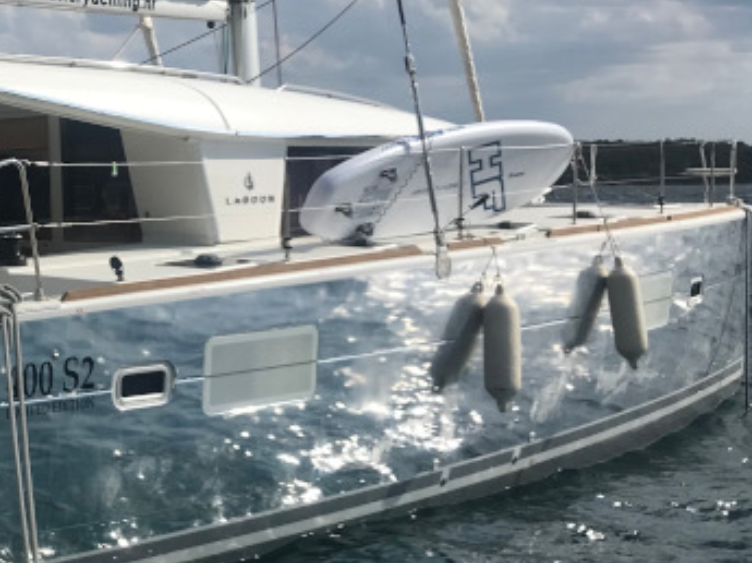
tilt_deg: +0.7
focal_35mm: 65
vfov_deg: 22.5
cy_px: 220
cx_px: -15
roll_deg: +0.7
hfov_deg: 27.9
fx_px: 1411
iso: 20
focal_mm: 3.99
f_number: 1.8
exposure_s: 1/4000
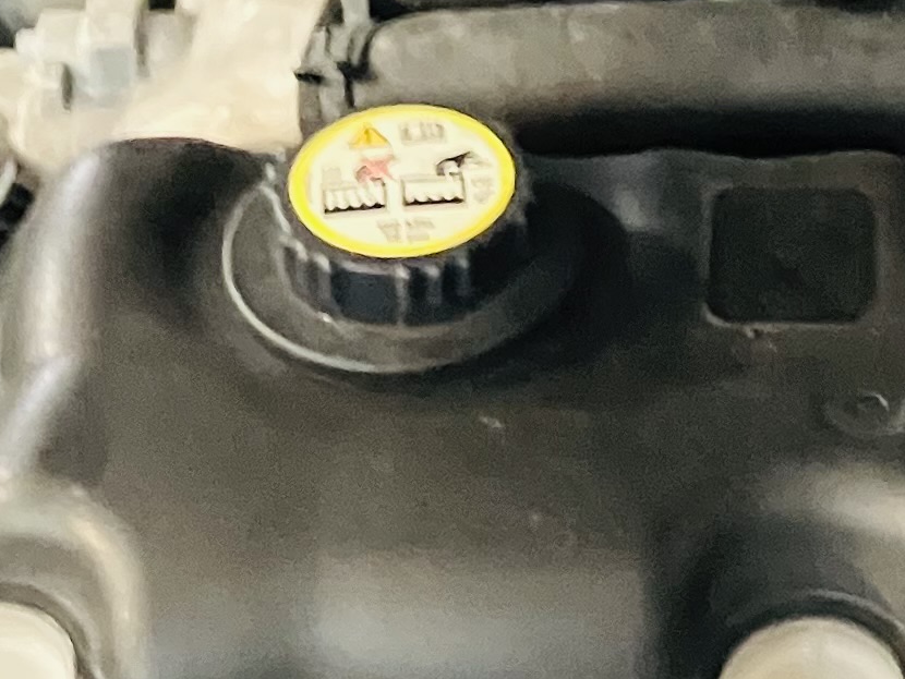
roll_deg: -2.1
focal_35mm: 136
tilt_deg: -35.3
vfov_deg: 10.6
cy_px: -296
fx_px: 3557
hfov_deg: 14.2
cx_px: 1012
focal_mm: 3.99
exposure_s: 1/24
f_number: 1.8
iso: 640
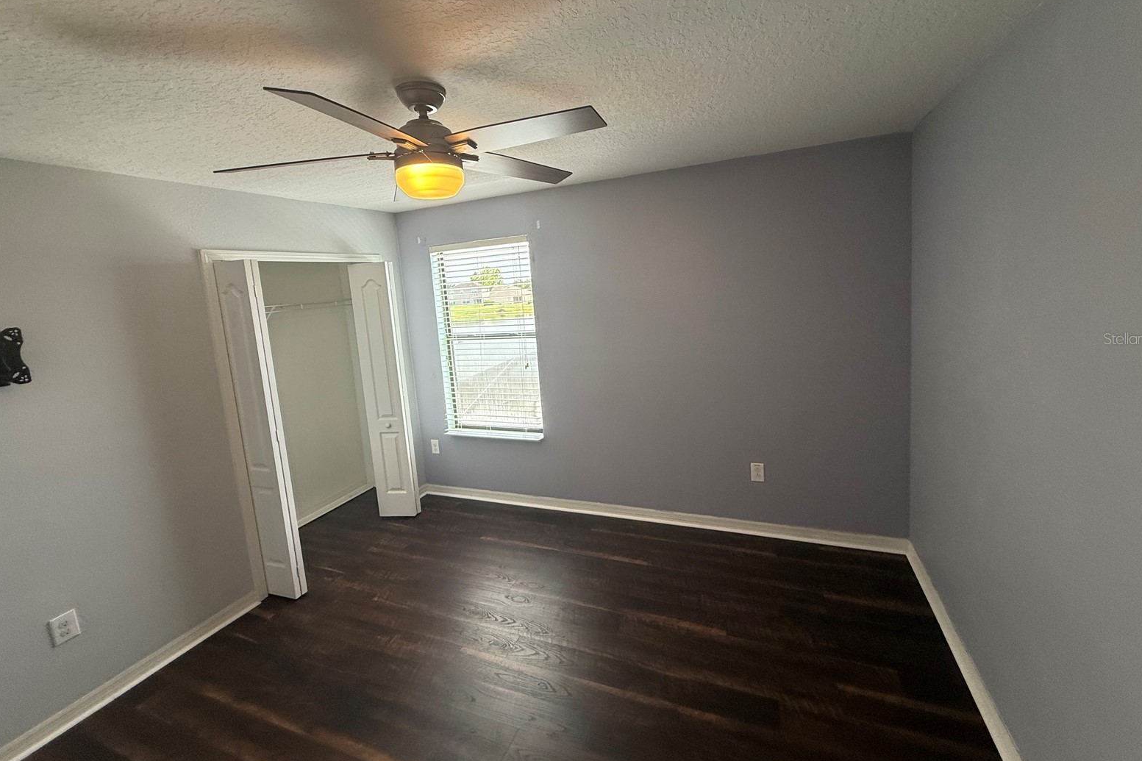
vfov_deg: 77.0
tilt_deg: -0.9
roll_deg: +5.9
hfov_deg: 100.4
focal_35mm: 15
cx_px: 585
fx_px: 476
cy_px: 338
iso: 100
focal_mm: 2.22
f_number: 2.2
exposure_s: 1/100
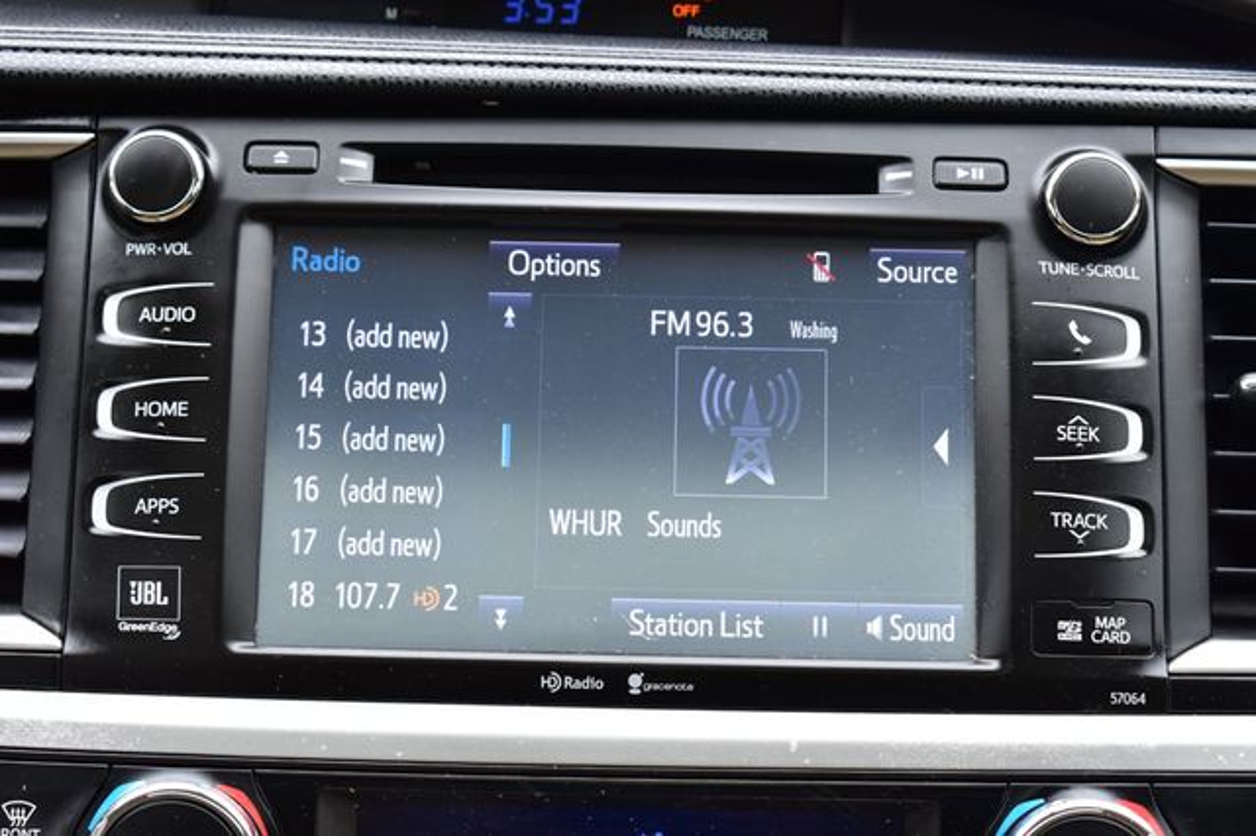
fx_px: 2406
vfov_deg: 19.7
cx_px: 628
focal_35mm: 69
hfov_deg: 29.3
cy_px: 418
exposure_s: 1/50
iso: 400
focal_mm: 46
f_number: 8
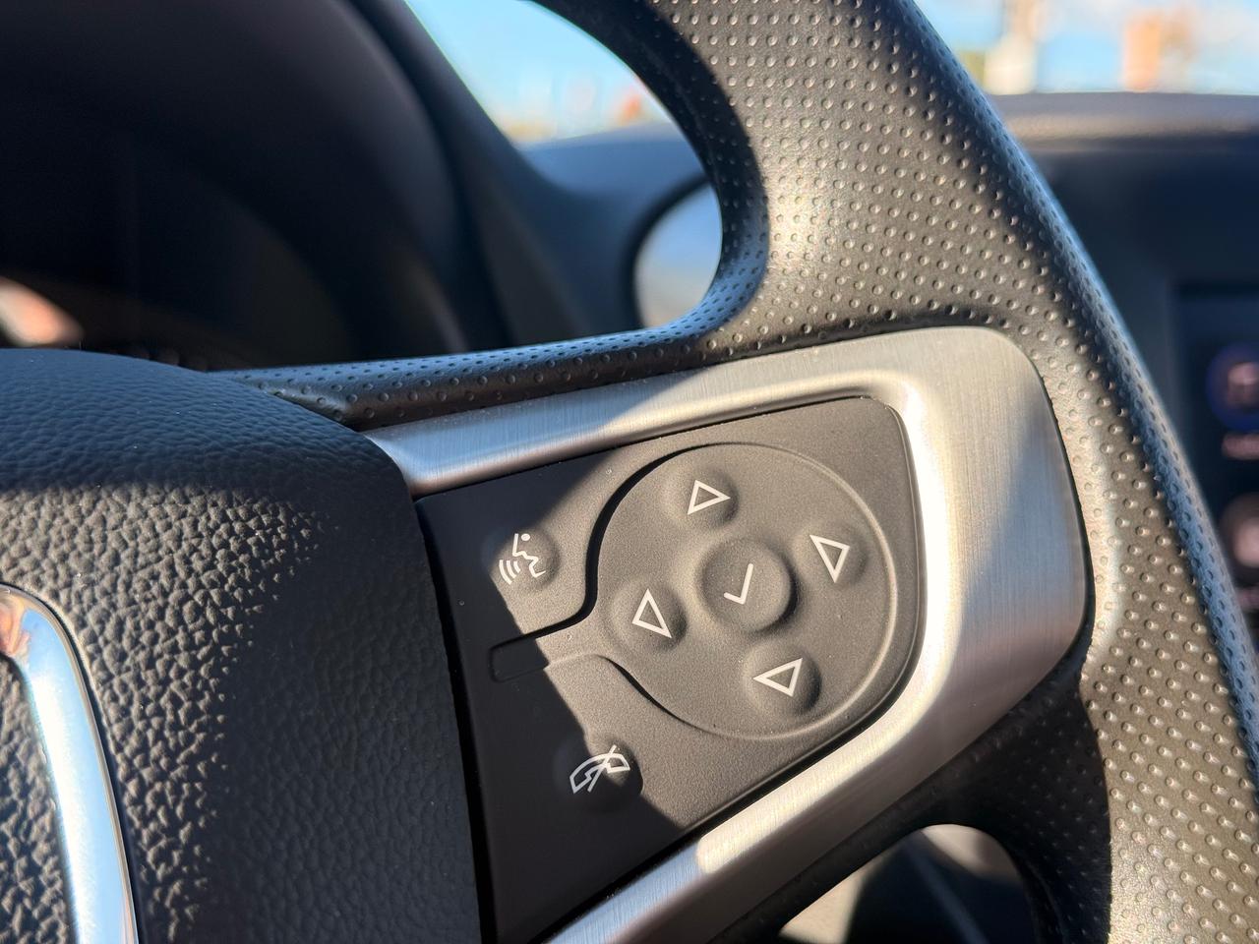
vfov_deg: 30.3
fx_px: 1746
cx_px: 630
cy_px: 472
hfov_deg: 39.7
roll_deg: -2.7
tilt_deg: -7.4
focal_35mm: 48
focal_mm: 6.76
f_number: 1.78
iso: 64
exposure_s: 1/293
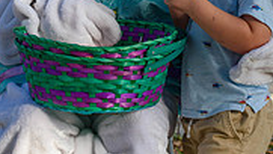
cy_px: 18
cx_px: 137
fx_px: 1188
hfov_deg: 13.1
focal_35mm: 164
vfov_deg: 7.4
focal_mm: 42
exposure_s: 1/250
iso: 200
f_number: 8
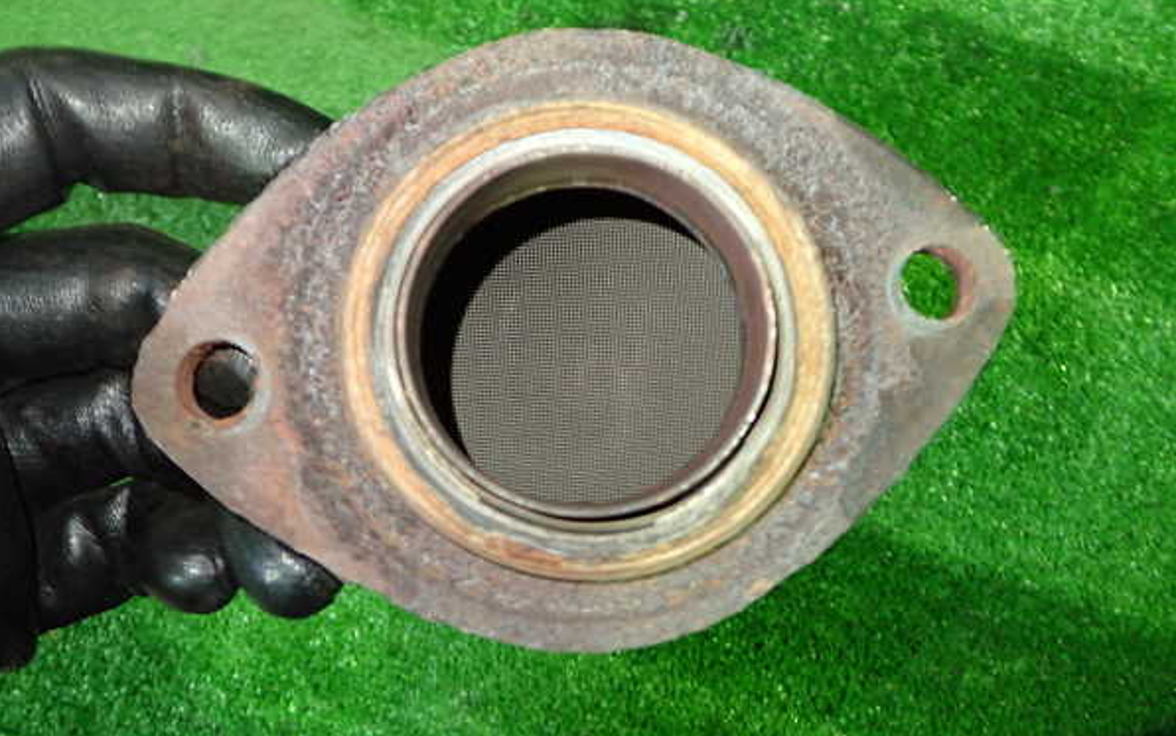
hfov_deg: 59.6
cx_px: 586
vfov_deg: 39.5
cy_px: 361
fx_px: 1026
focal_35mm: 32
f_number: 2.3
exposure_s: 1/30
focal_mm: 5.4
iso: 500
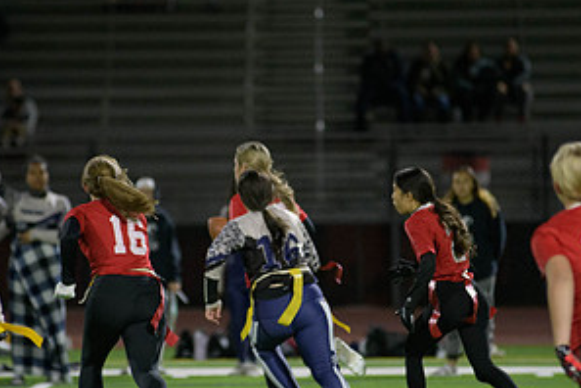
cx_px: 260
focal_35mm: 390
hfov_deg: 5.3
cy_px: 228
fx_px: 6294
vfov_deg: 3.5
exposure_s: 1/640
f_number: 2.8
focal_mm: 200
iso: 3200
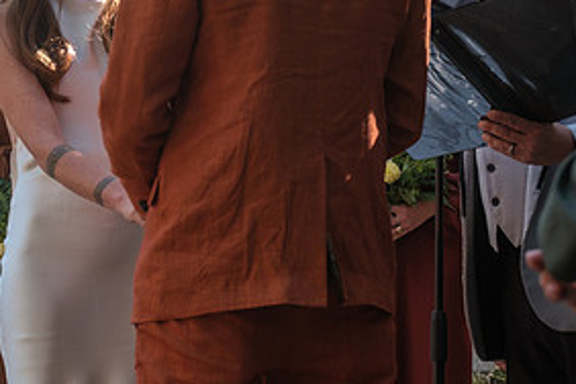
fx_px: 2464
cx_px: 135
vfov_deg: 8.9
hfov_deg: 13.3
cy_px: 136
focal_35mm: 154
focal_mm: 50
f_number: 4
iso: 400
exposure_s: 1/320
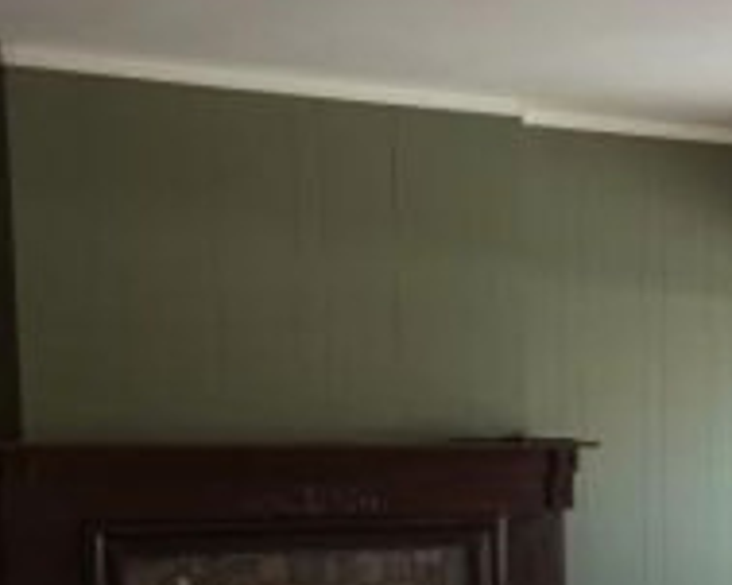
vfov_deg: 15.5
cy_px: 674
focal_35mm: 96
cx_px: 883
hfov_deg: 18.9
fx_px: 2079
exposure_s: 1/120
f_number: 2.2
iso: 32
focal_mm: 4.15
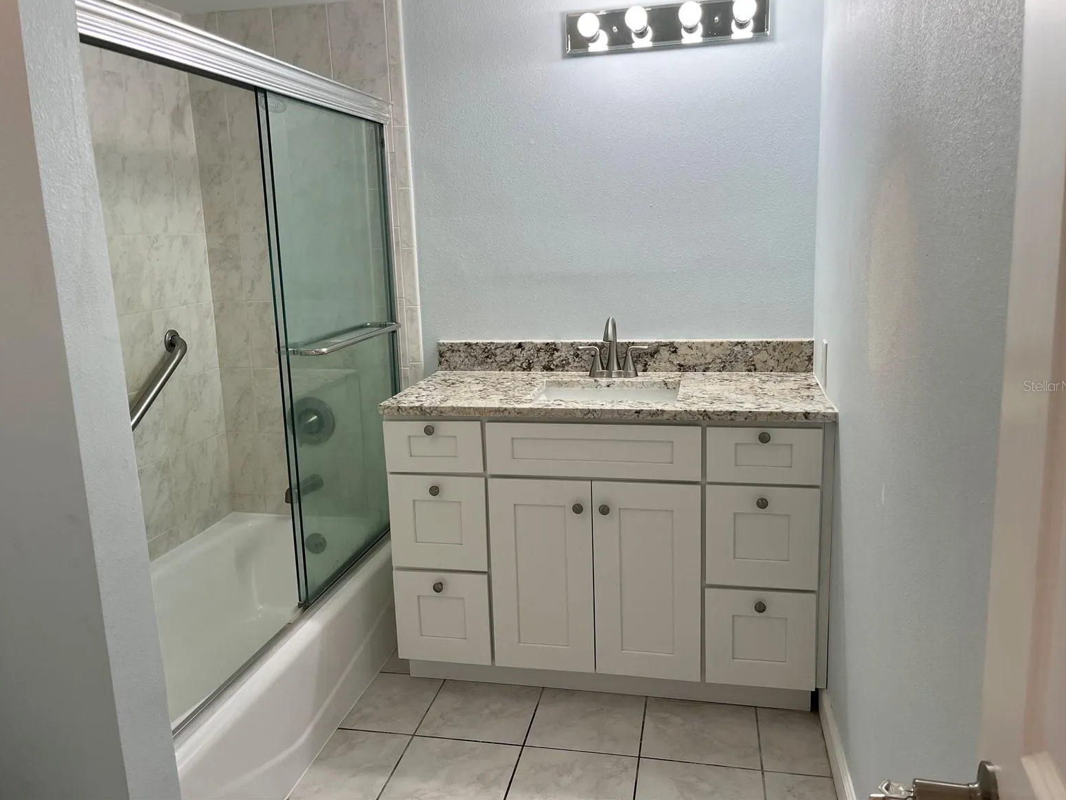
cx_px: 535
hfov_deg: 65.3
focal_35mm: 27
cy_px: 385
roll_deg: +2.4
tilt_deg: -10.6
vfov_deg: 51.3
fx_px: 832
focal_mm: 5.1
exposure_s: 1/140
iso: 40
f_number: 1.6
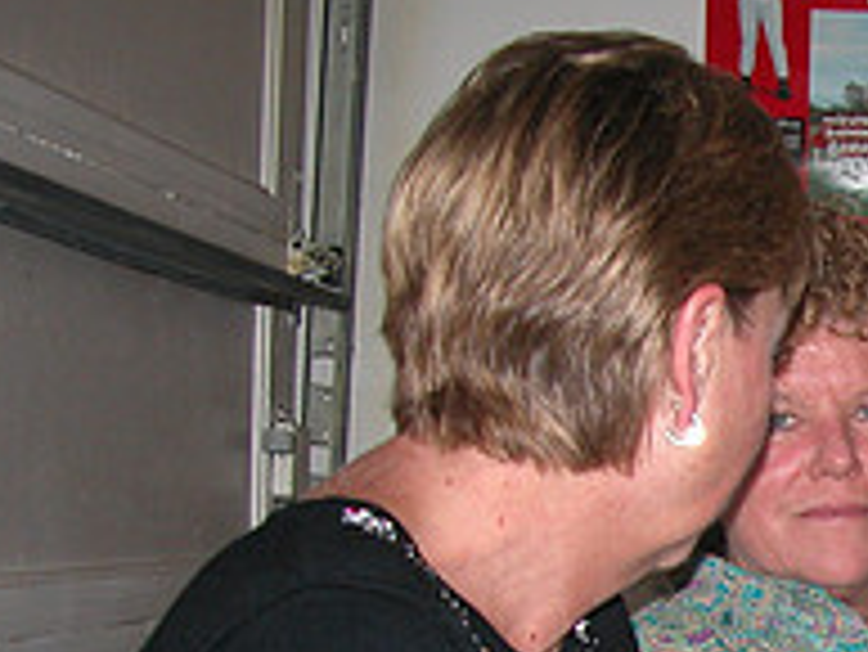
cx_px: 1205
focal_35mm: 102
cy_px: 848
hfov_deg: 17.7
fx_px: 2559
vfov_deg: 14.0
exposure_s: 1/60
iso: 100
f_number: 2.8
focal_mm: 8.9
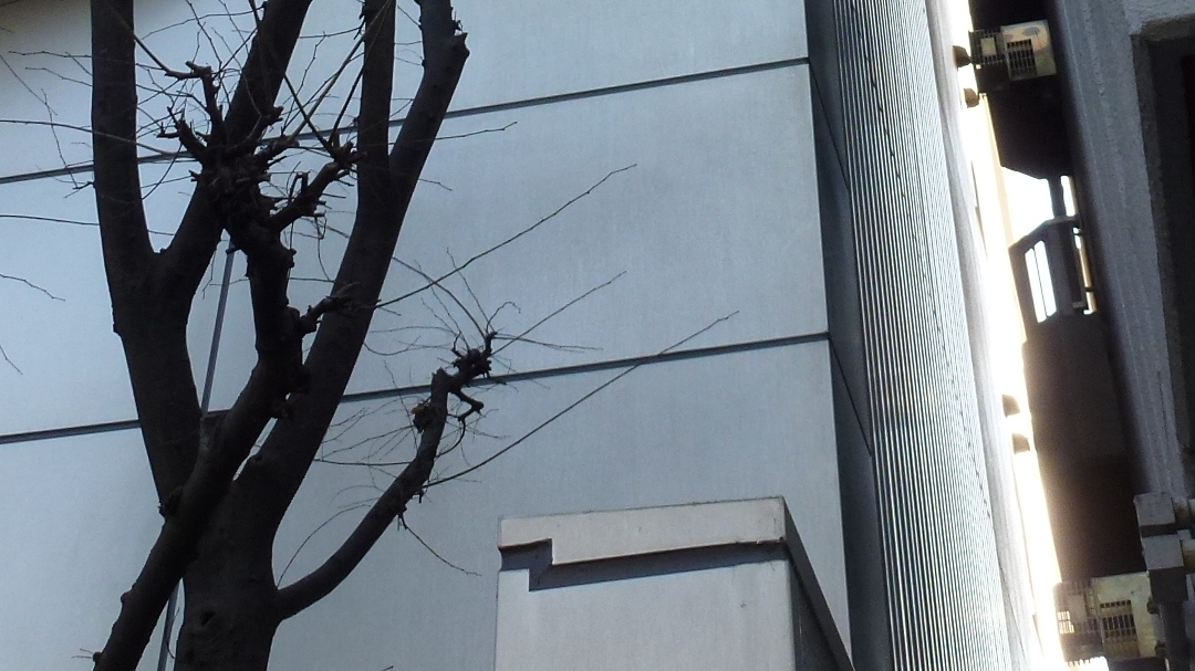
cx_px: 687
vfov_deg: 18.1
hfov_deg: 33.8
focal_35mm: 62
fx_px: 1964
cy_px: -199
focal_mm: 4.3
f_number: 4
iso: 100
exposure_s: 1/160
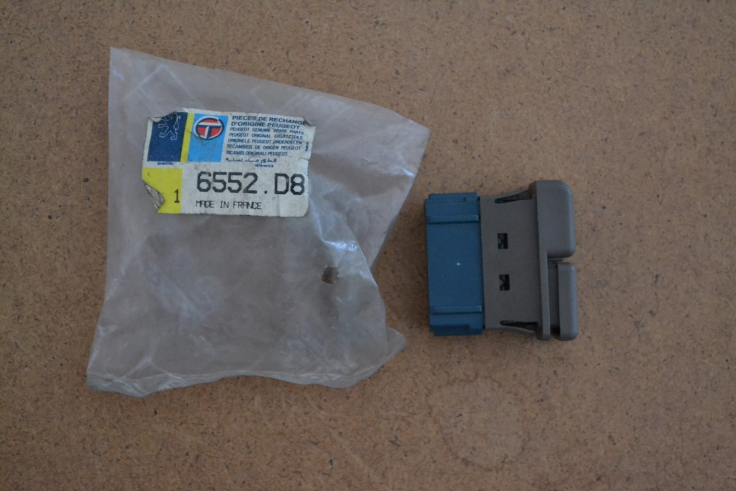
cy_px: 246
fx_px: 1687
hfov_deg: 24.6
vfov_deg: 16.6
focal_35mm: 82
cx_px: 368
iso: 3200
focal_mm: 55
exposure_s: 1/13
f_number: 5.6
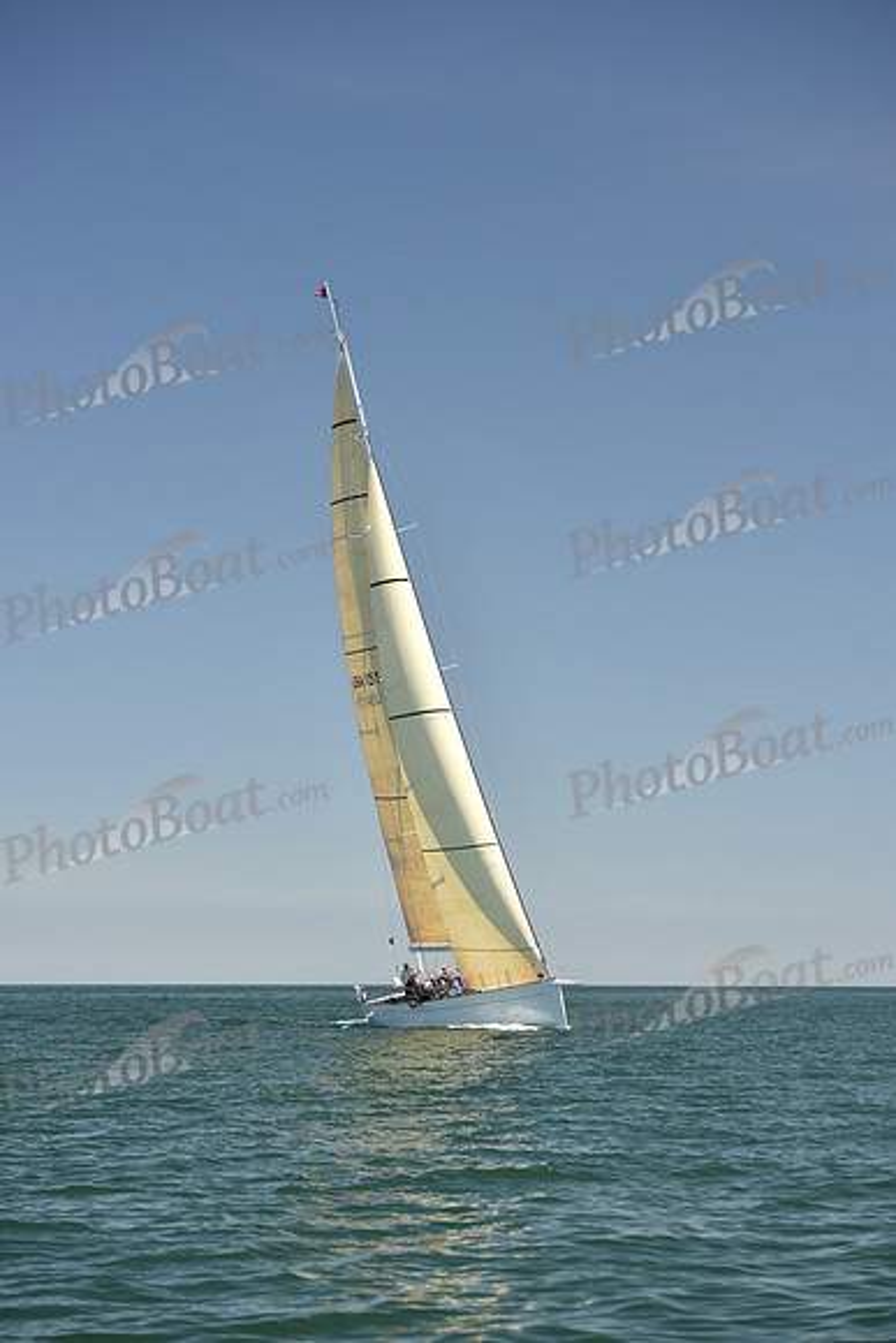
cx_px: 448
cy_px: 672
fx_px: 3209
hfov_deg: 15.9
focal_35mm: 86
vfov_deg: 23.6
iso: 250
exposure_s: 1/640
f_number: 5
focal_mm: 86
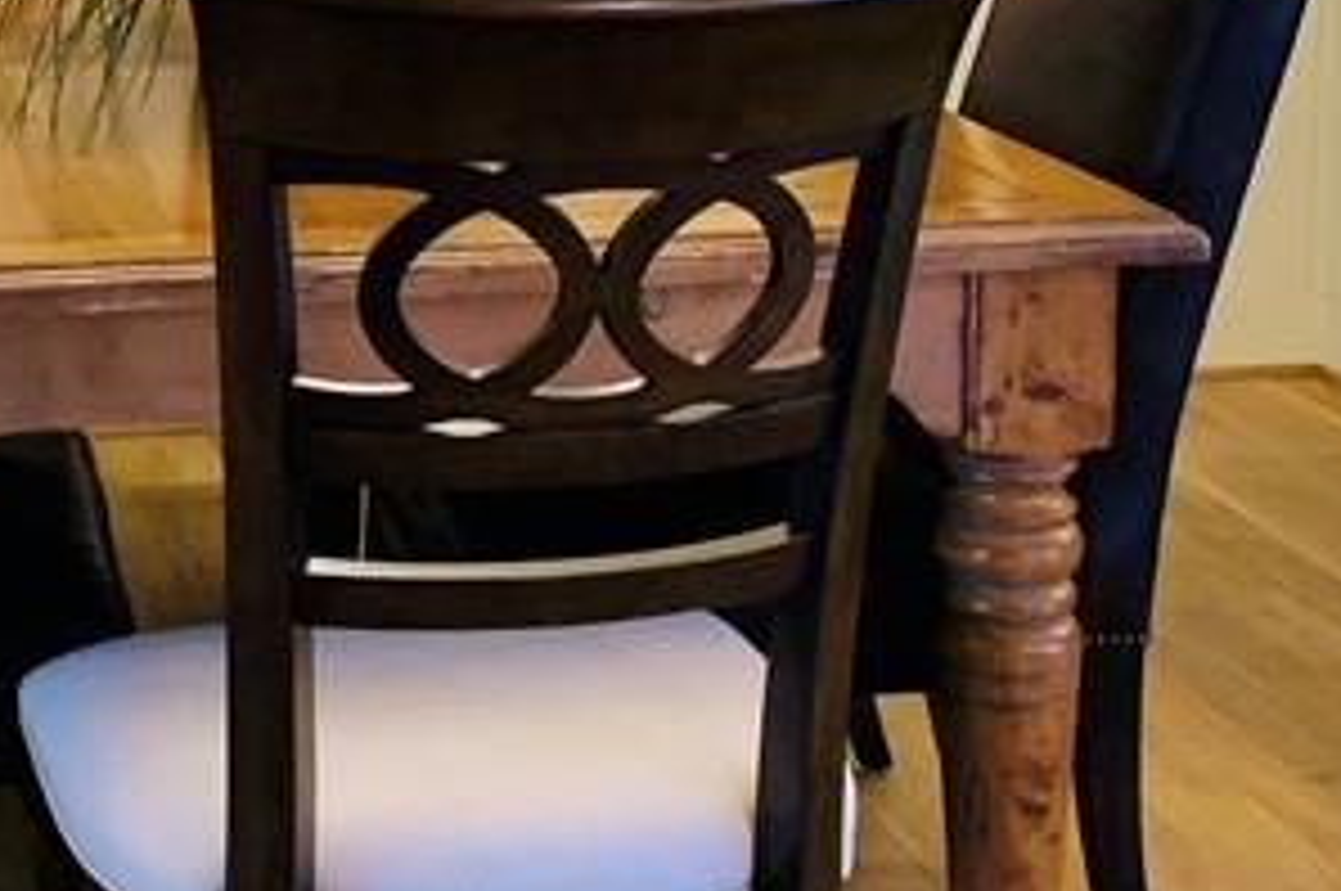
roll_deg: +0.7
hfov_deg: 21.9
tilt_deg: -8.8
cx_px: 526
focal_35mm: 93
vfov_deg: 14.5
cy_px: 76
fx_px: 3460
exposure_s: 1/60
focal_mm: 4.25
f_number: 1.8
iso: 250
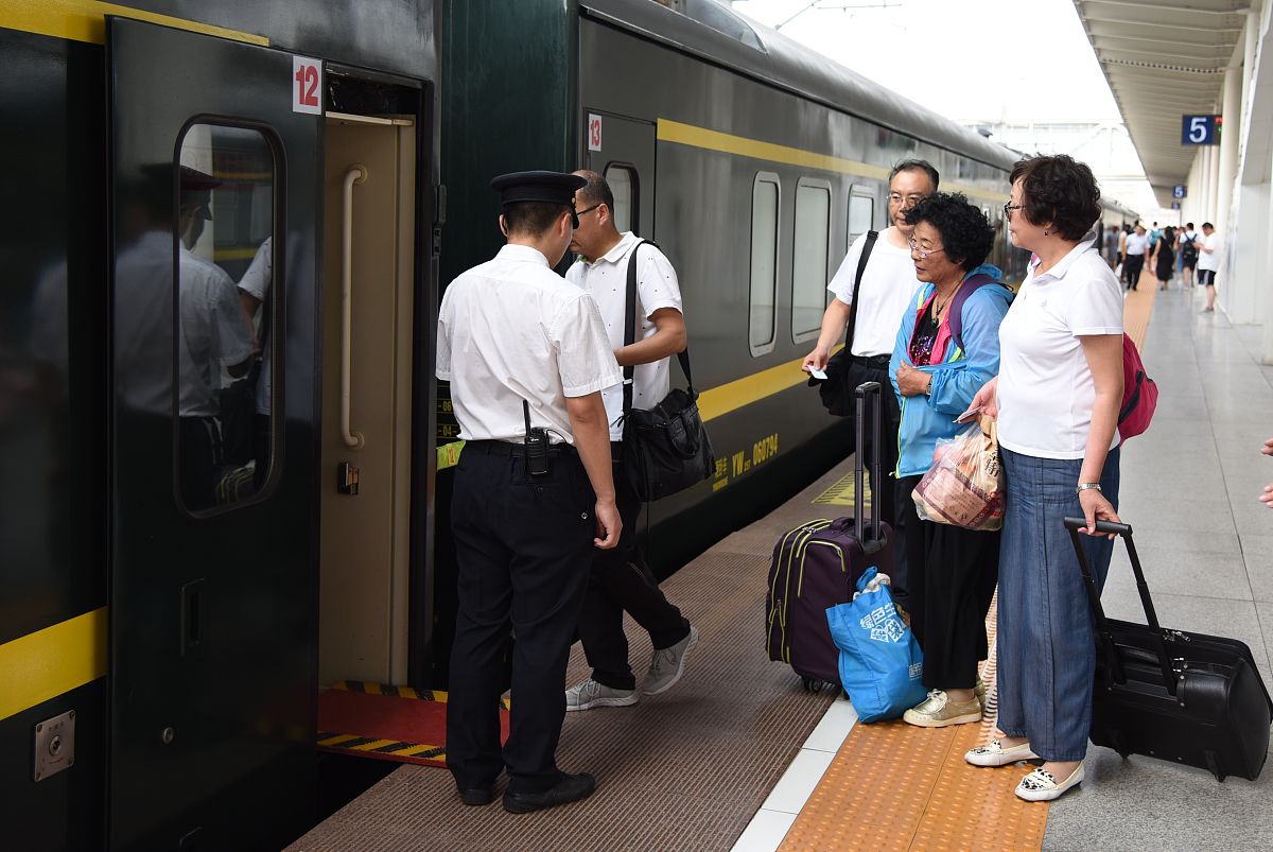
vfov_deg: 35.1
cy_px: 426
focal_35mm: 38
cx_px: 636
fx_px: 1345
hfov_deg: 50.6
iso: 400
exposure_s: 1/400
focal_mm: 38
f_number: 4
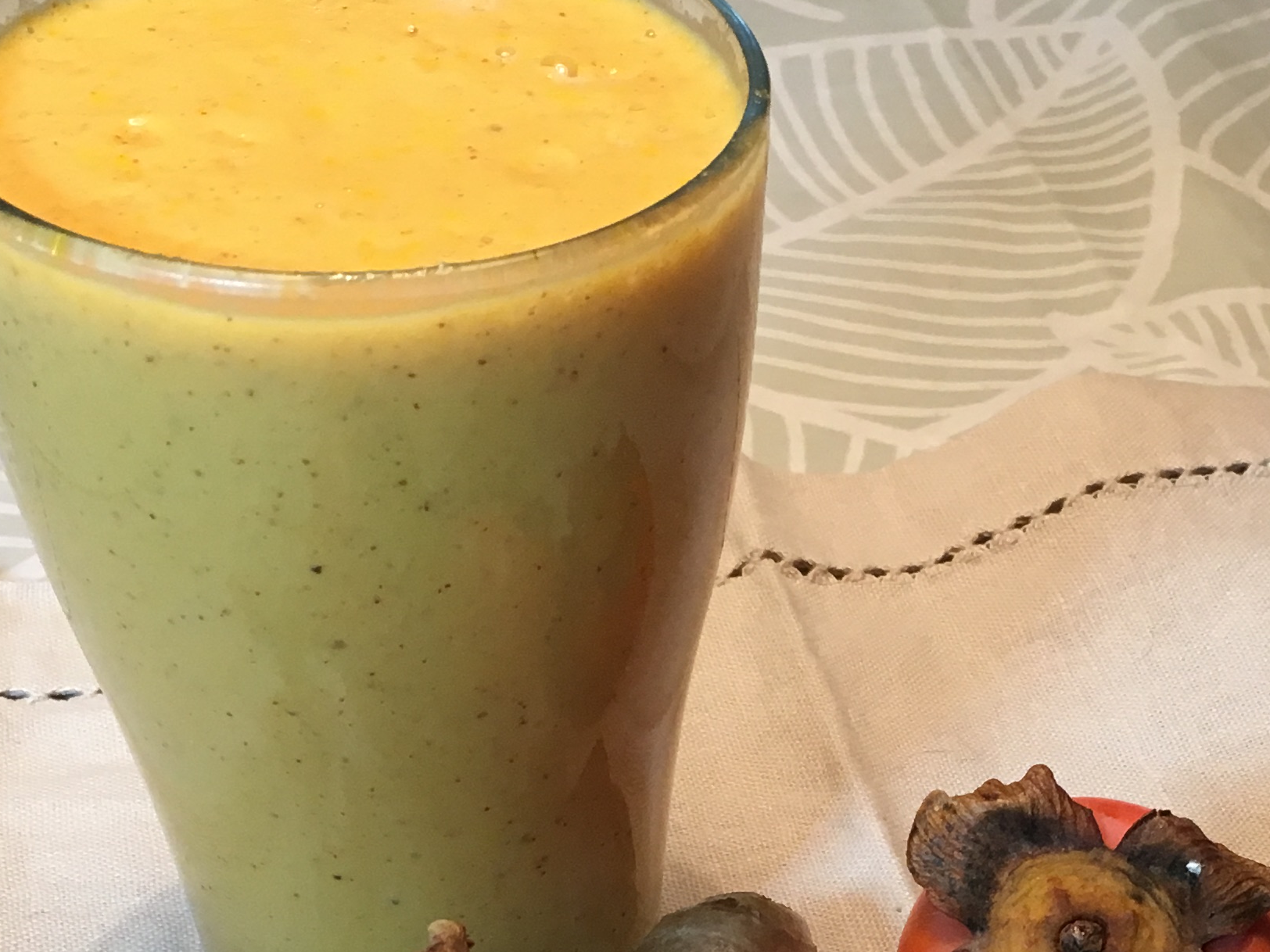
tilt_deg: -44.1
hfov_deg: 26.8
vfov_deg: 19.8
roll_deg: -2.0
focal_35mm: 72
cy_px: 963
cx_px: 908
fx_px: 2642
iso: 100
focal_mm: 4.15
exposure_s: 1/33
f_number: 2.2
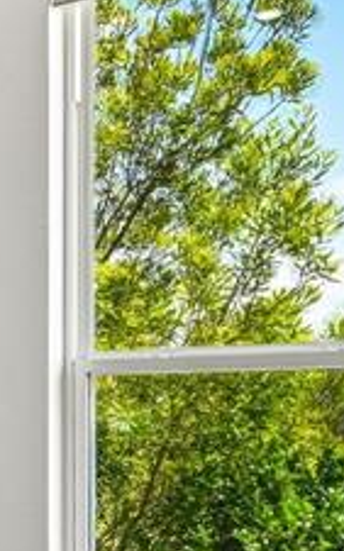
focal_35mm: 83
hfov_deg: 12.5
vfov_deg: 24.7
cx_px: -468
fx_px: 1247
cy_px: 397
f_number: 8
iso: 400
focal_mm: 18
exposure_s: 1/50
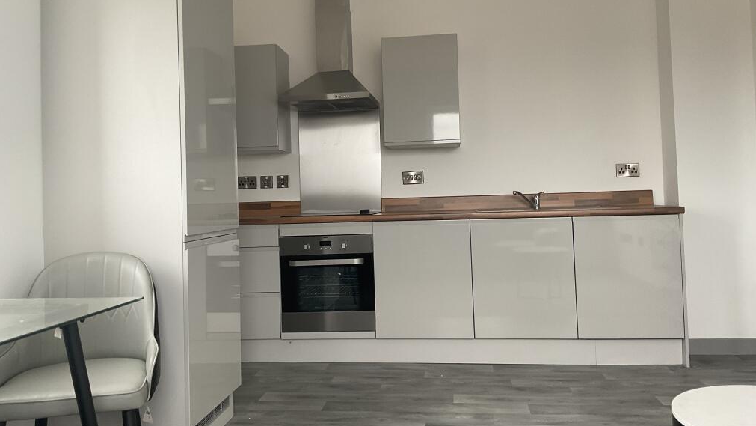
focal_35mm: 32
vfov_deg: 36.6
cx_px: 381
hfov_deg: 61.0
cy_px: 178
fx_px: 642
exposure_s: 1/100
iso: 64
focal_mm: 3
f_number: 1.8
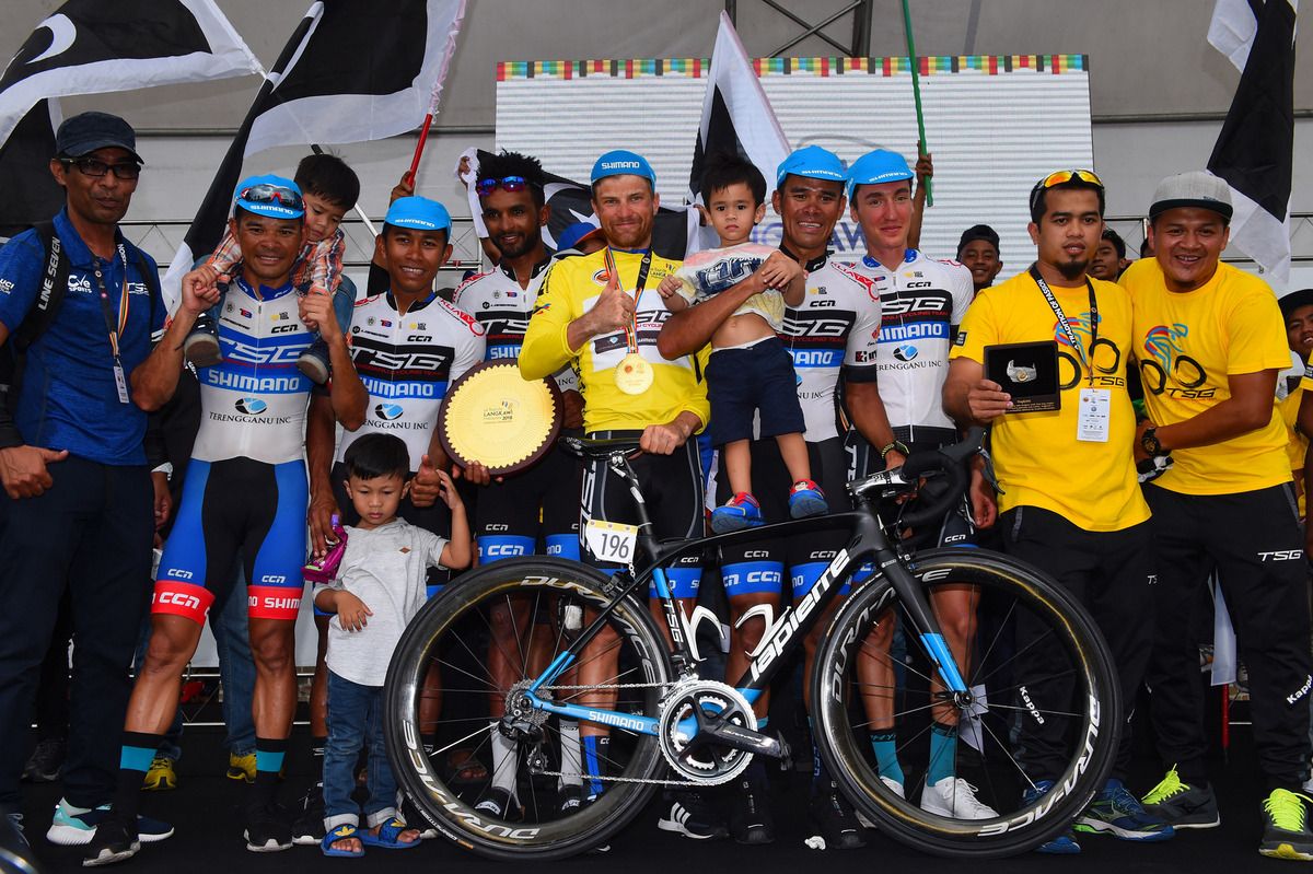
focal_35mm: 34
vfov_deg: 38.9
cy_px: 437
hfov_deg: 55.8
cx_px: 656
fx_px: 1239
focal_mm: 34
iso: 1000
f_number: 10
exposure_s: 1/640
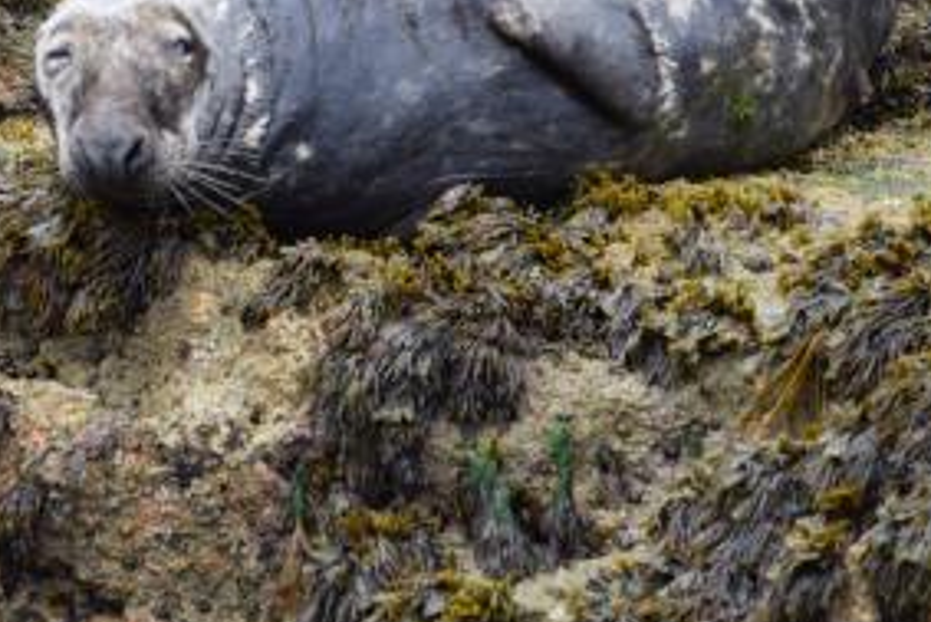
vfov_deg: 2.0
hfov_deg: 2.9
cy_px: 69
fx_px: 18085
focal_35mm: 699
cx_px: 493
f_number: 5.3
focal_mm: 220
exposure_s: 1/500
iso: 400
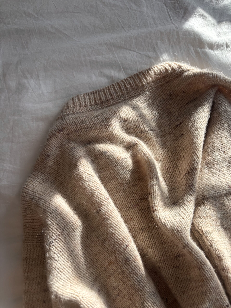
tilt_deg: -75.4
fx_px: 231
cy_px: 154
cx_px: 116
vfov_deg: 67.3
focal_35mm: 26
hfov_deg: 53.1
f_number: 1.6
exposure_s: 1/622
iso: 50
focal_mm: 5.96
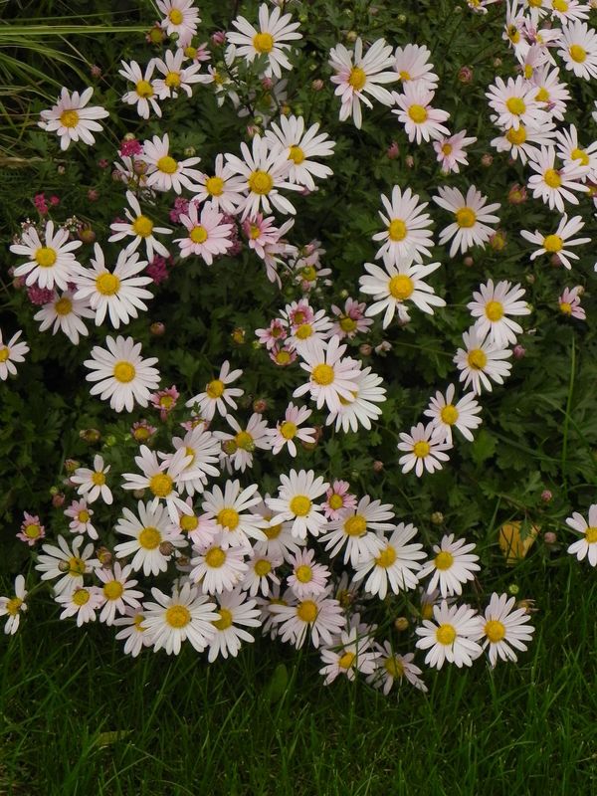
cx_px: 298
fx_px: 1955
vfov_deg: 23.0
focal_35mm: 85
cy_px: 398
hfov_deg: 17.4
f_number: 4.5
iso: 160
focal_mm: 15.1
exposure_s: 1/640
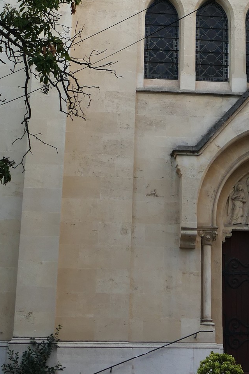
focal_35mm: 97
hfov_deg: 14.0
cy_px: -31
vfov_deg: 20.1
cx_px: 223
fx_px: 1007
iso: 125
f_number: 3
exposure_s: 1/160
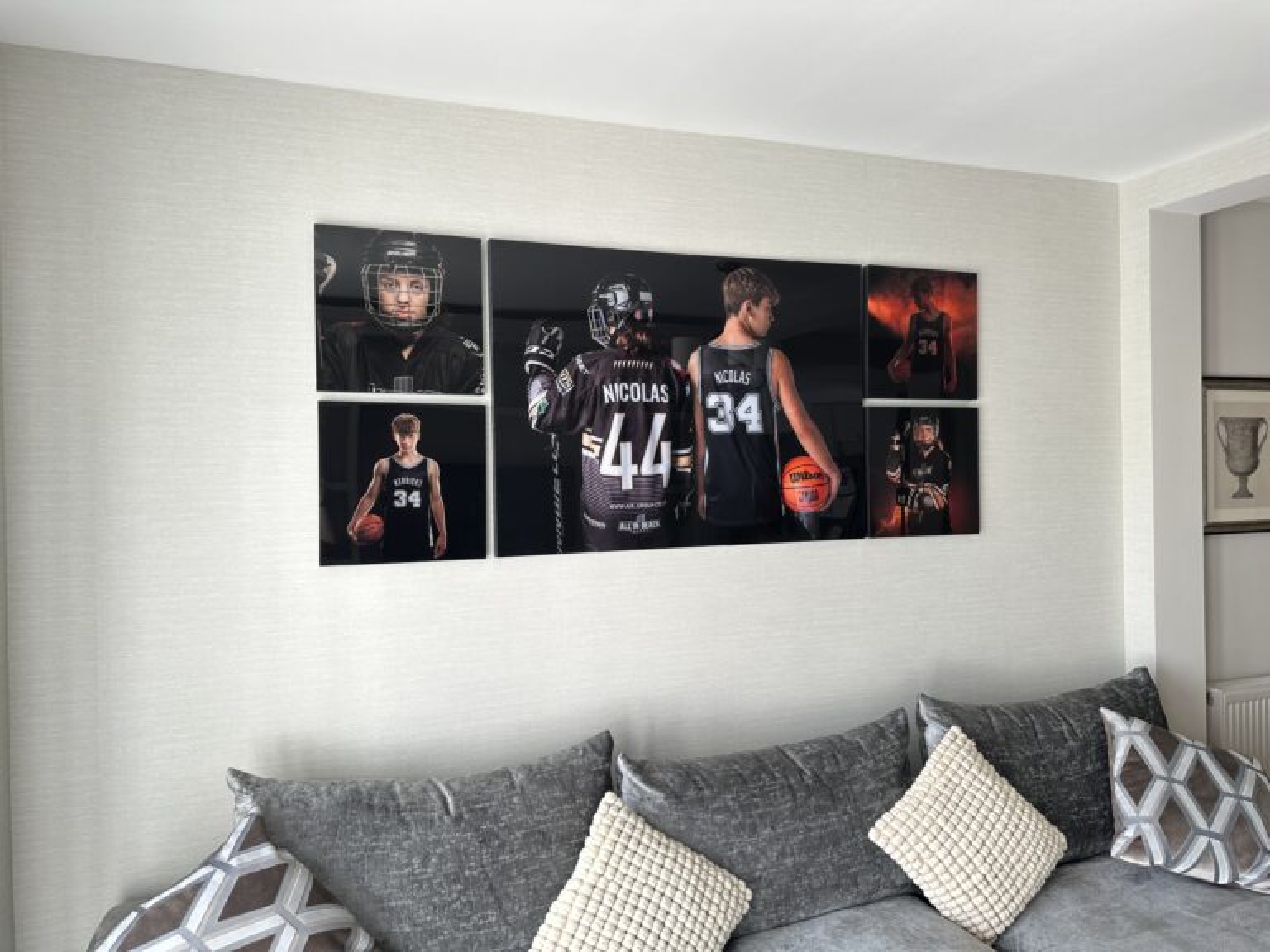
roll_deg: +0.7
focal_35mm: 24
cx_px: 635
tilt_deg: +0.2
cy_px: 476
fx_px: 881
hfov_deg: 71.6
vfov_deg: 56.8
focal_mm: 6.86
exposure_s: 1/121
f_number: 1.78
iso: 64
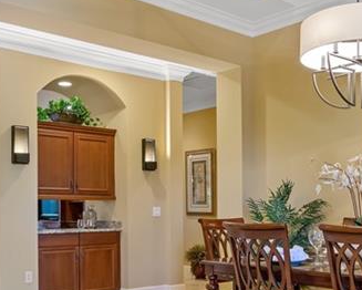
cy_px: 203
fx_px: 504
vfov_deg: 31.8
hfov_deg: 39.5
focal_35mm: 47
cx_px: 196
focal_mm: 16
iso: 400
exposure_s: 1/4
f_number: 8
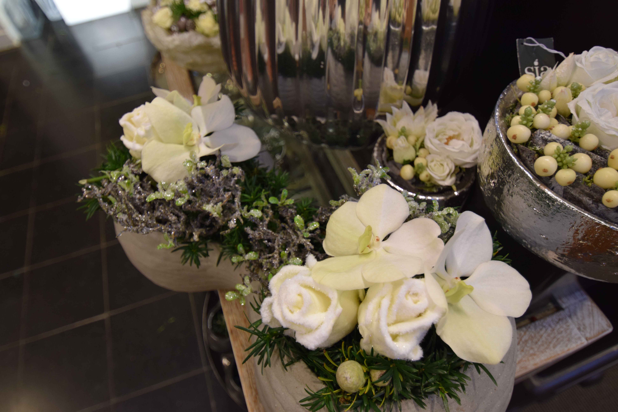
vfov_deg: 56.1
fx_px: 386
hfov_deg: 77.3
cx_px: 309
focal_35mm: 22
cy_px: 206
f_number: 4
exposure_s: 1/60
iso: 800
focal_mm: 15
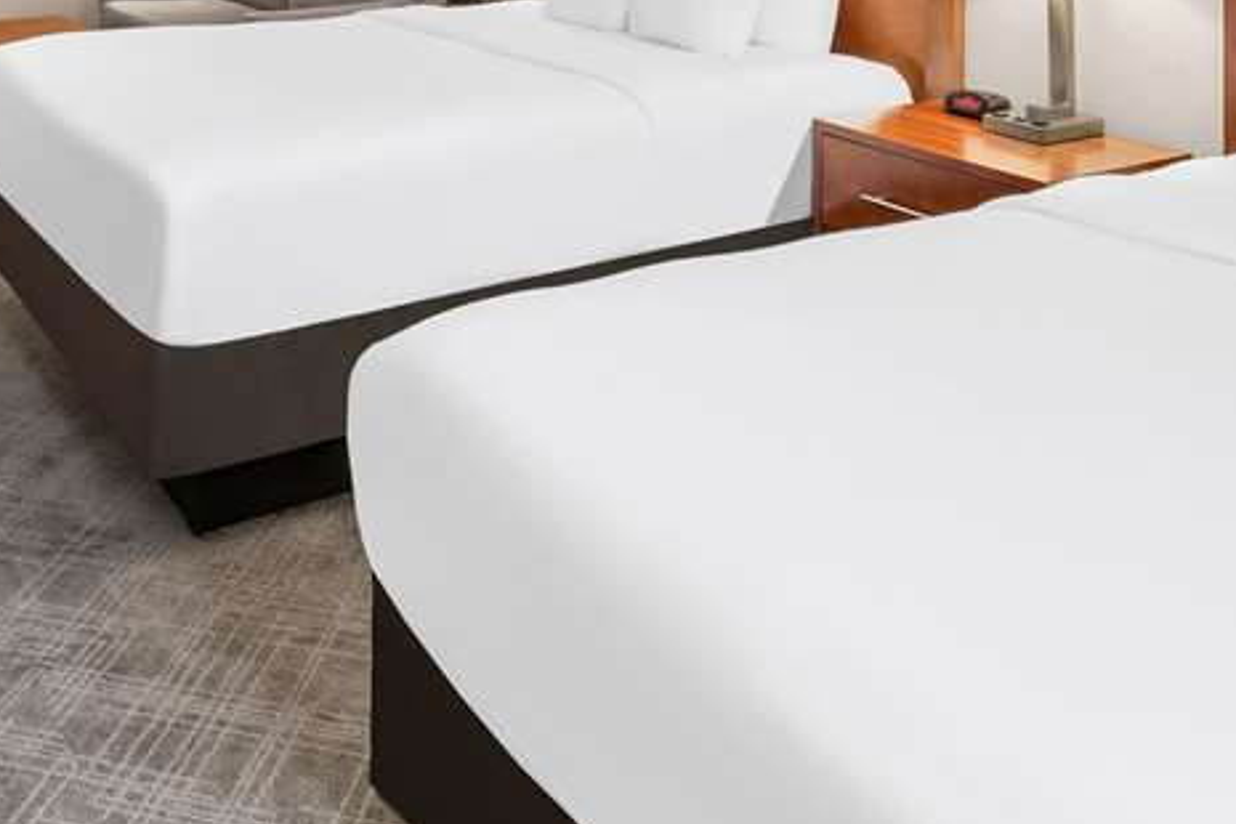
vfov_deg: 36.1
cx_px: 552
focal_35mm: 33
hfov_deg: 57.1
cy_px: 3
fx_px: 1133
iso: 400
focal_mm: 10
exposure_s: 1/3
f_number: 8
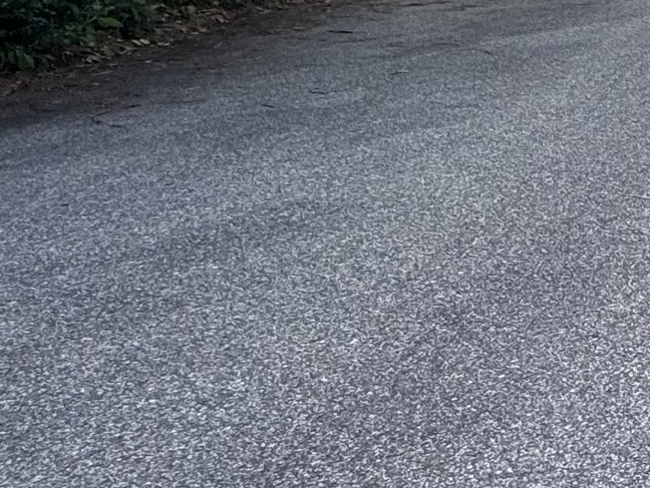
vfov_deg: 22.1
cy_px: 137
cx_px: 1332
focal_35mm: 66
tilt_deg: -17.3
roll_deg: +0.5
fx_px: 1239
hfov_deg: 18.2
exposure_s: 1/144
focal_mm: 2.22
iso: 40
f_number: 2.2
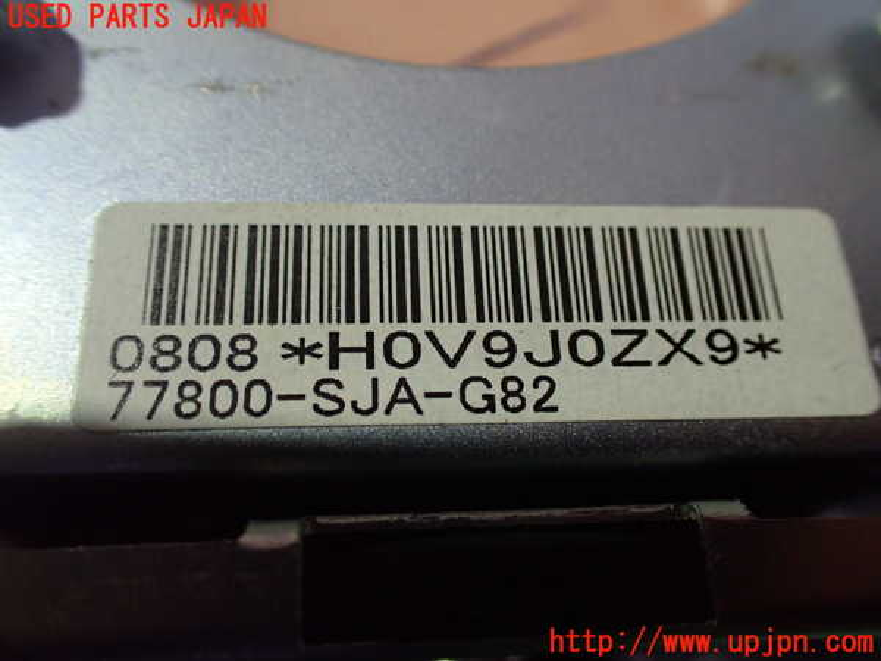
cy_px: 330
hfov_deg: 60.0
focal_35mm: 30
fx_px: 764
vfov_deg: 46.8
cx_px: 440
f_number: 2.3
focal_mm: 5.4
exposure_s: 1/60
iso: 800
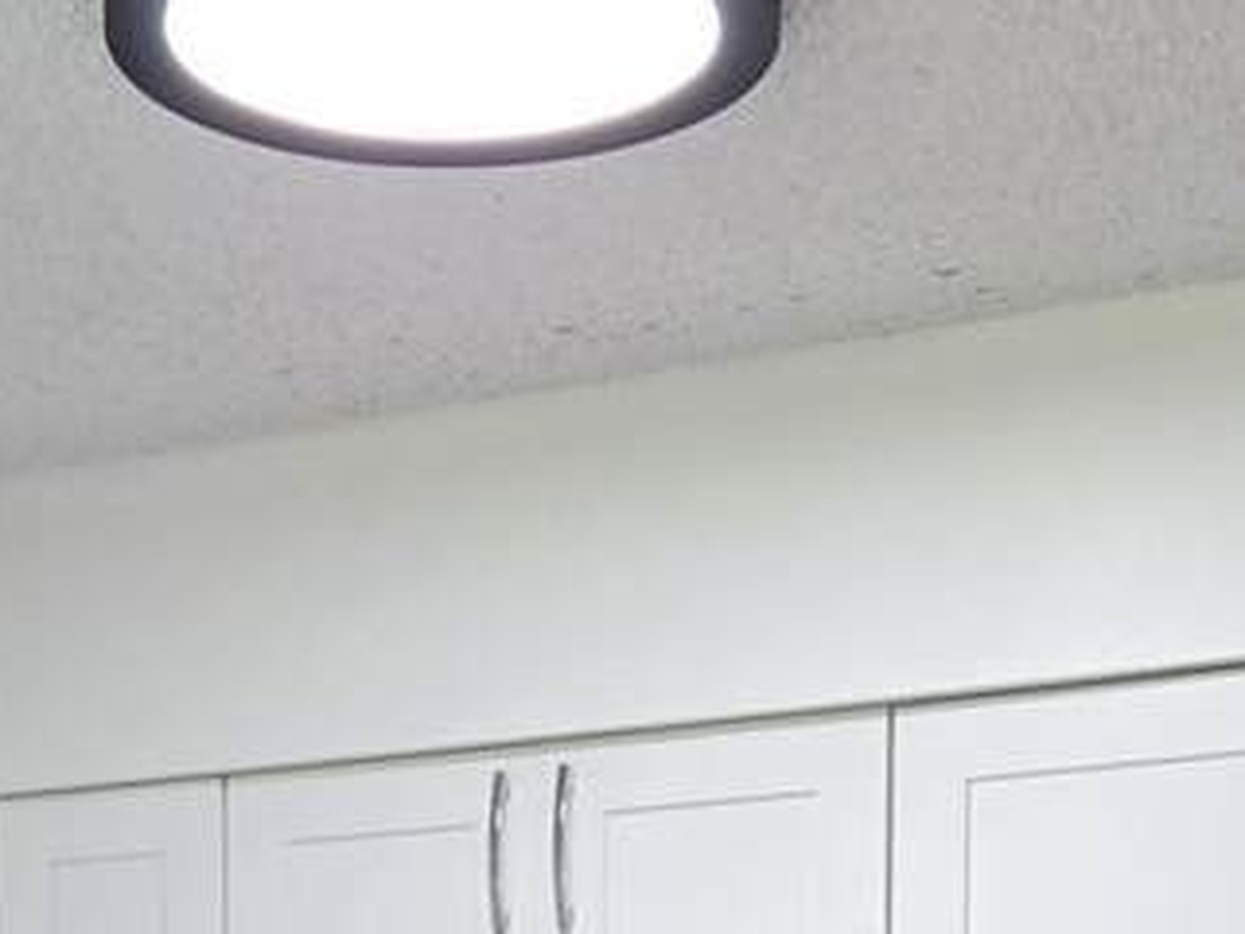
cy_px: 1619
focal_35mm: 92
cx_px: 479
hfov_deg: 21.3
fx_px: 3309
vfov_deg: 14.4
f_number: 1.8
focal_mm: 5.4
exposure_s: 1/120
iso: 160
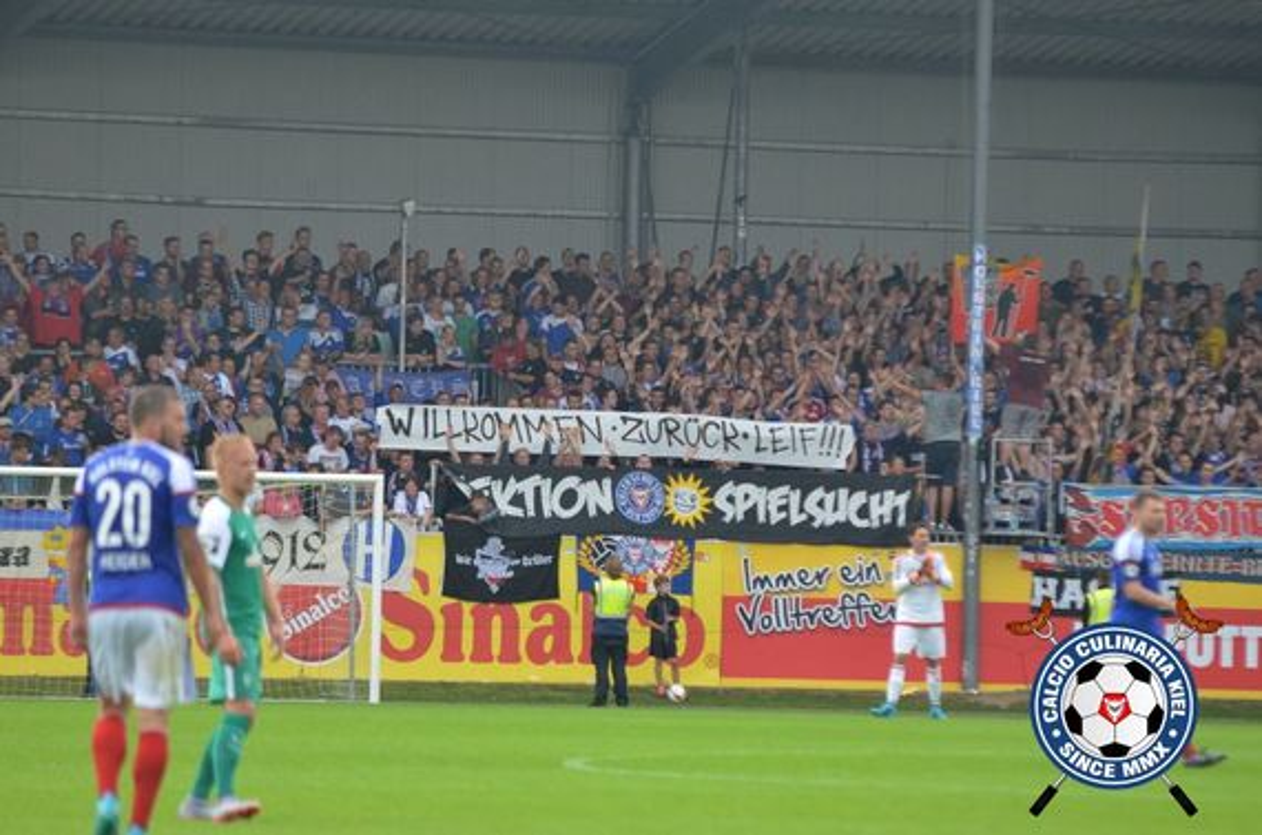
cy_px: 418
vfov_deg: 4.6
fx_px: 10490
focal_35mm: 300
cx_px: 631
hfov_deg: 6.9
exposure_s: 1/1000
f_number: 3.5
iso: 800
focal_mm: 200
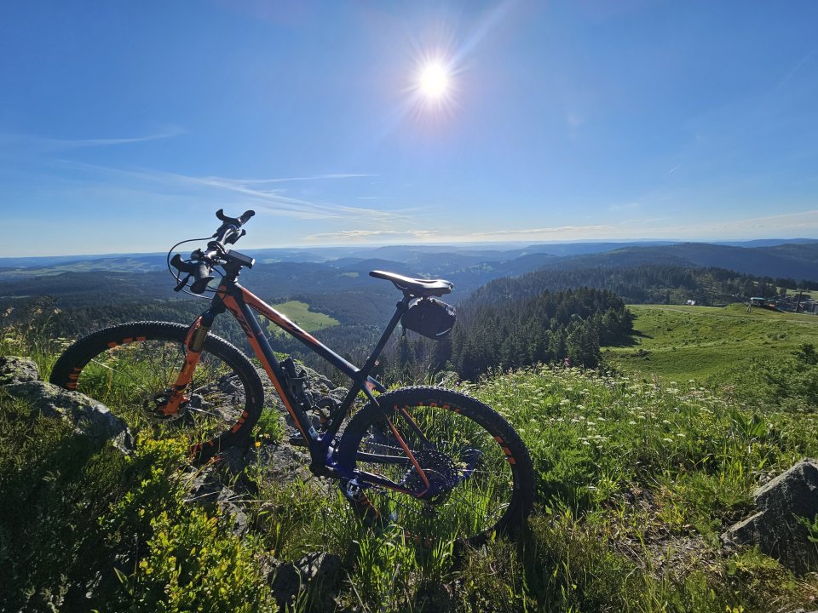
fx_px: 307
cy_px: 306
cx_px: 409
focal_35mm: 13
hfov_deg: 106.2
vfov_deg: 89.9
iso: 50
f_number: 2.2
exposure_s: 1/3589
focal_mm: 2.2
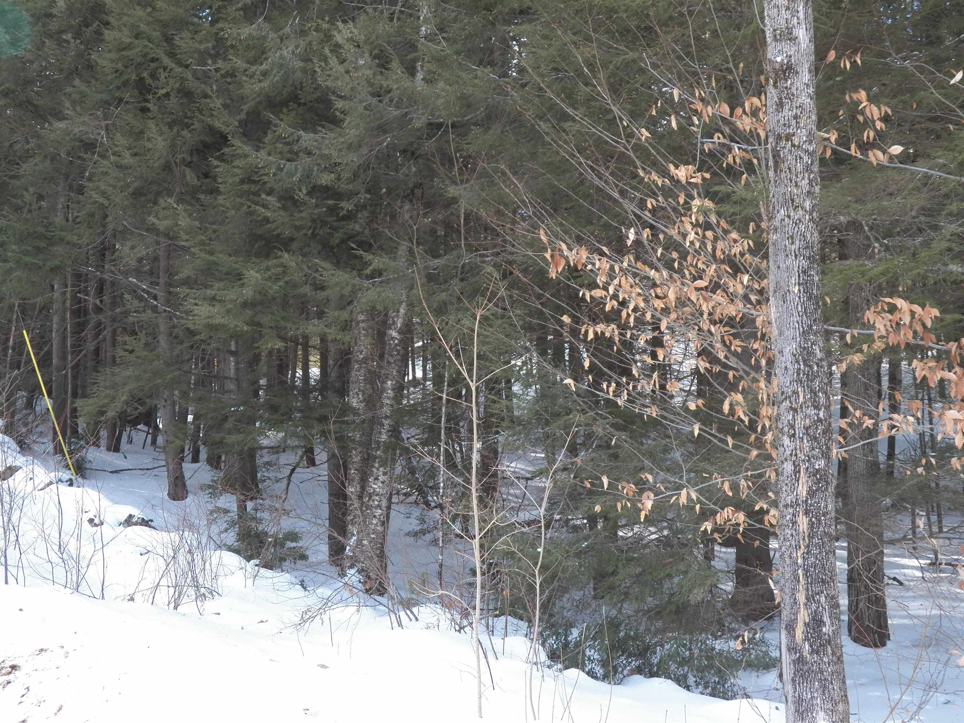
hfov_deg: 42.9
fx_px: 1225
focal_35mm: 44
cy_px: 362
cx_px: 482
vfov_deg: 32.9
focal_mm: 7.9
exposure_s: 1/250
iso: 125
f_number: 3.6
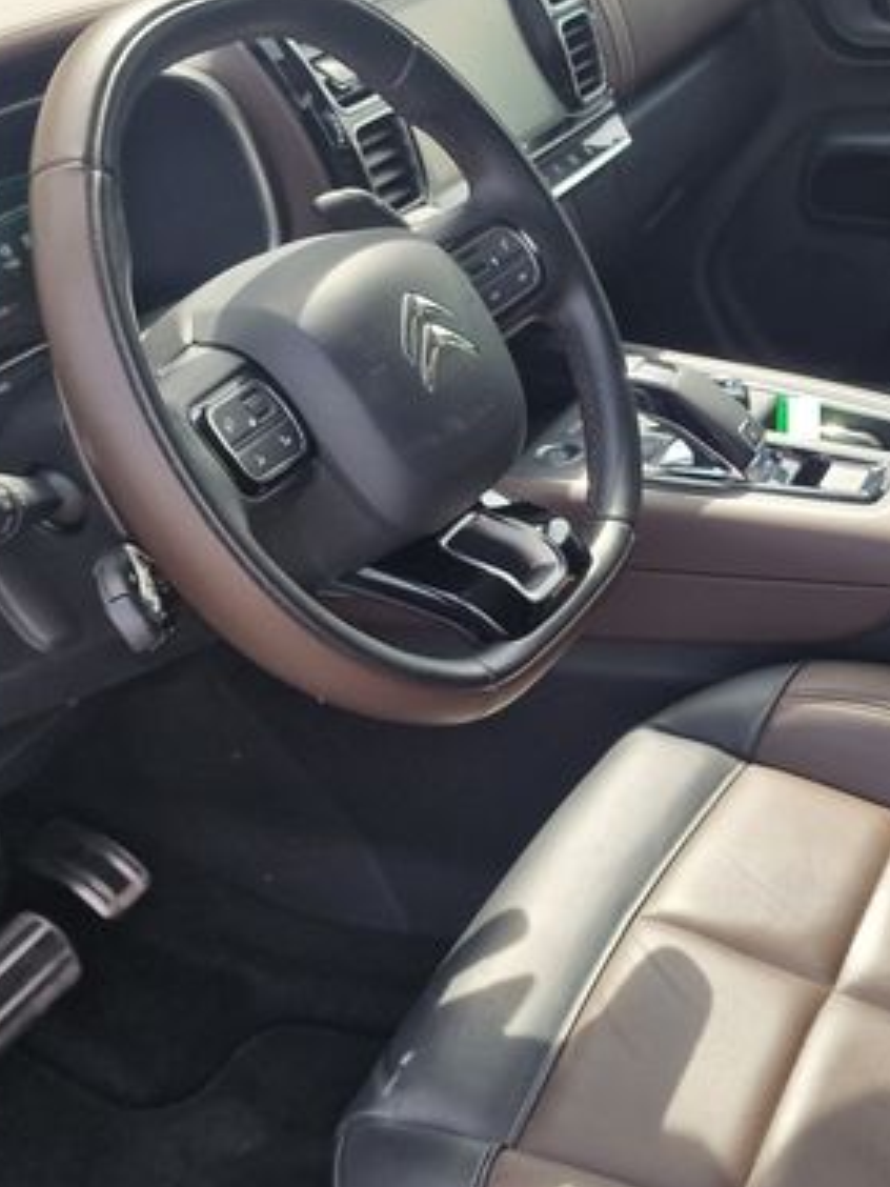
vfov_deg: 38.9
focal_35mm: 49
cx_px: 811
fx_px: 1680
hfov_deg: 28.5
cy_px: 568
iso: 50
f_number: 1.8
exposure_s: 1/188
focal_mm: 6.4
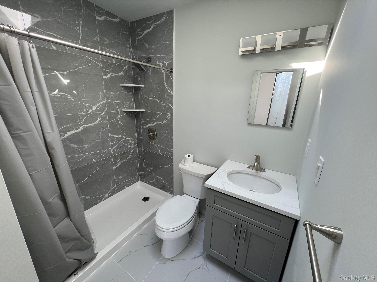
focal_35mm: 13
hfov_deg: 106.2
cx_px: 188
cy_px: 141
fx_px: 142
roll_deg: -1.3
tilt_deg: -15.5
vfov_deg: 89.9
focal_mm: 1.57
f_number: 1.8
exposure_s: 1/99
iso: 50
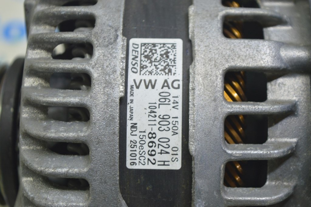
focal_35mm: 82
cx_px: 156
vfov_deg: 16.5
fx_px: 712
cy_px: 104
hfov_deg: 24.6
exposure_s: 1/20
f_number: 5.6
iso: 400
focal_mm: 55
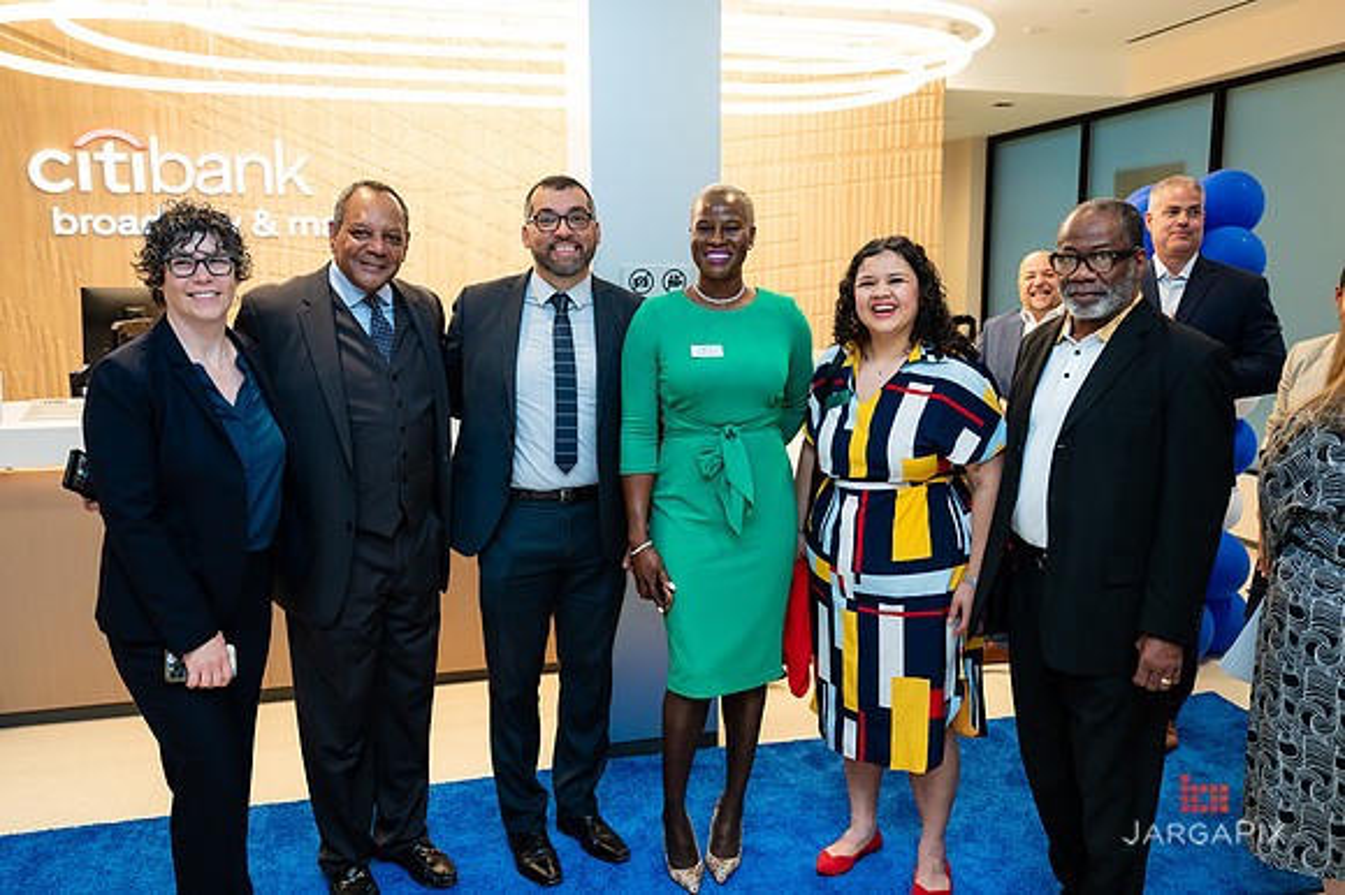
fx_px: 1096
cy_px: 448
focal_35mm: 29
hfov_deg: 63.1
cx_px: 672
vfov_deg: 44.4
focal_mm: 29
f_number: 3.2
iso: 400
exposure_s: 1/160
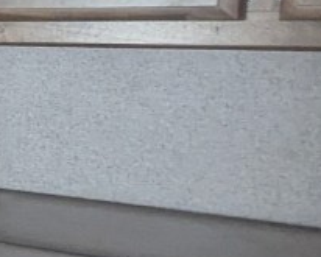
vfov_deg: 14.5
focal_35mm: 106
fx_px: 1008
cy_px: 101
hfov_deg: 10.7
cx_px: -691
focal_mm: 2.35
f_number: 2.2
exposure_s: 1/64.4
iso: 309
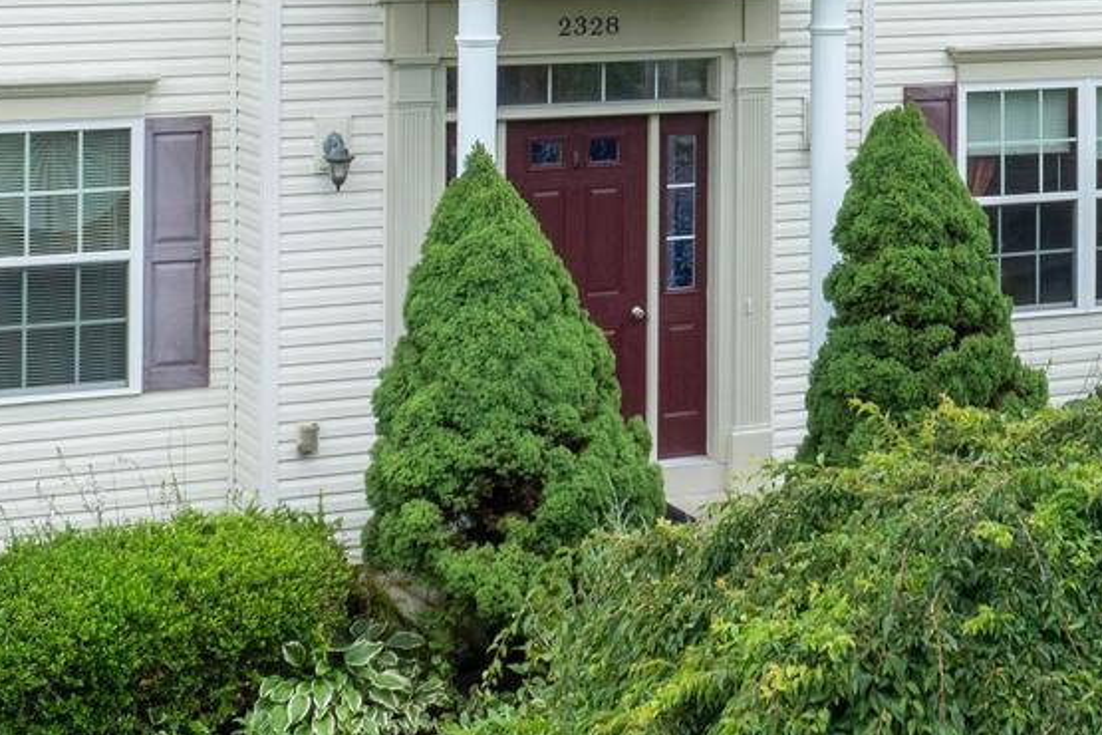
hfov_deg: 21.9
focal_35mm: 92
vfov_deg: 14.3
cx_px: 844
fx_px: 2816
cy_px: -218
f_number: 7.1
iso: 100
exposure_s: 1/160
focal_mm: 12.29
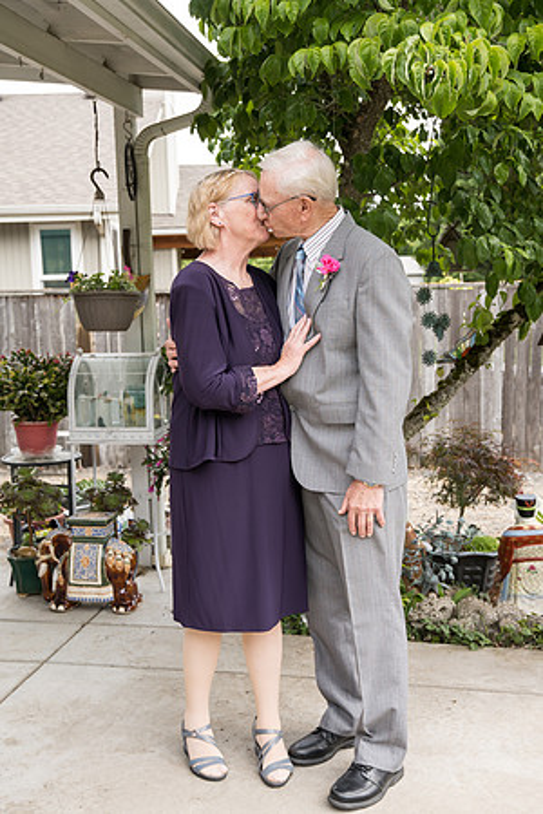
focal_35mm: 44
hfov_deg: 30.5
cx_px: 272
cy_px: 407
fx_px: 995
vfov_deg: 44.5
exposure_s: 1/500
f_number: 5
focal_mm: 44
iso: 400
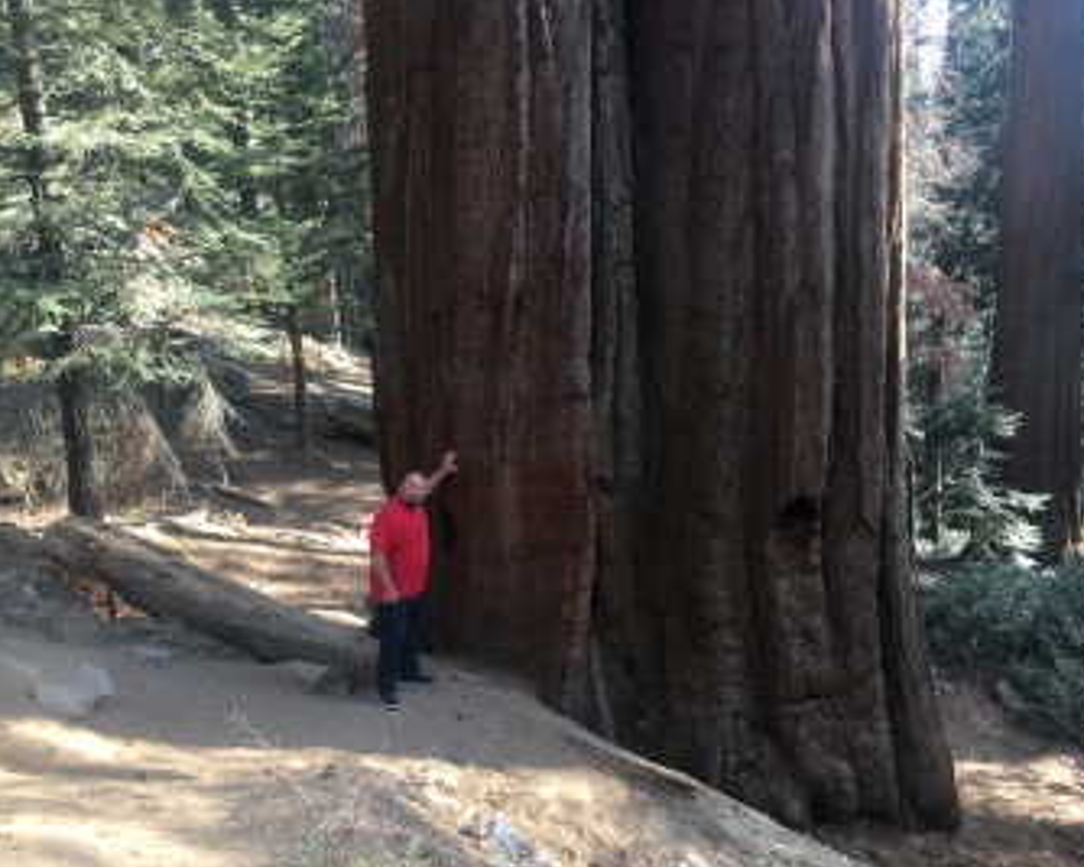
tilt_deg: -12.3
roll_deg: +3.6
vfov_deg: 47.1
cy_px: 438
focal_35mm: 31
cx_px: 532
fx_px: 994
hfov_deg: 57.2
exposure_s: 1/60
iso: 25
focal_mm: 4.15
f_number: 2.2
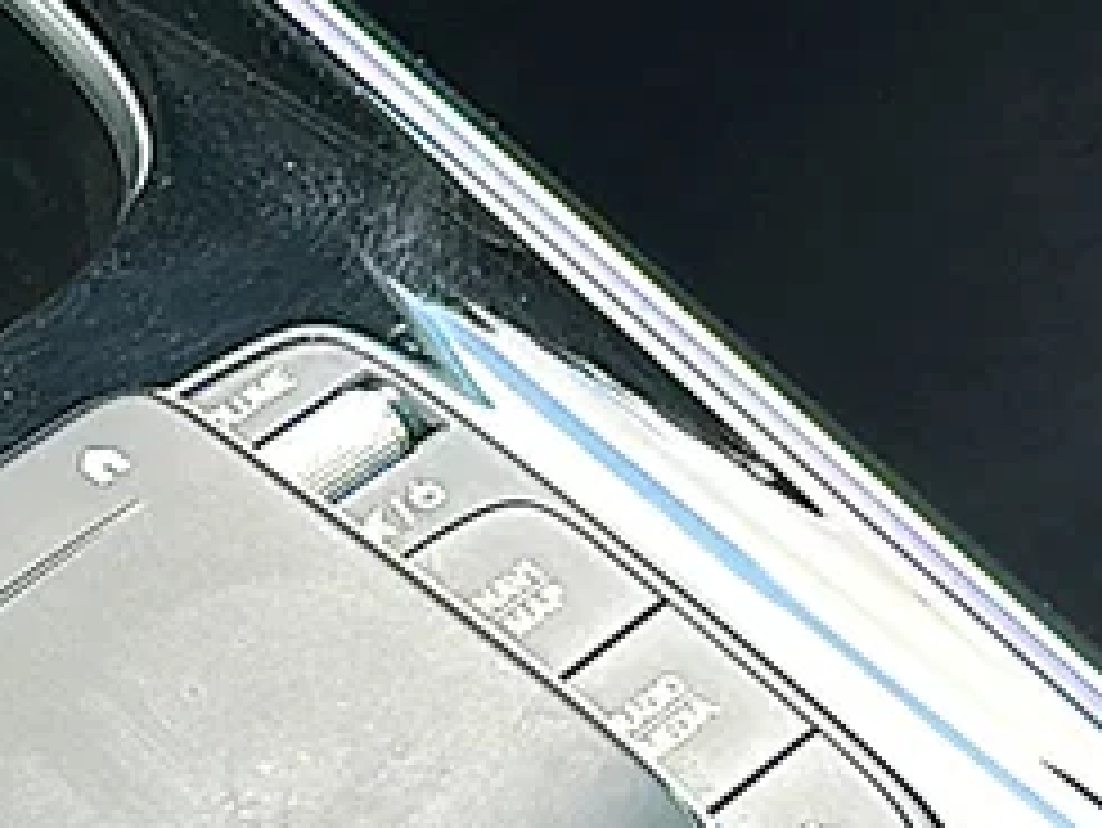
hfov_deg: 15.8
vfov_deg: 12.0
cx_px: 94
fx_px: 3918
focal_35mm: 123
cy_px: 781
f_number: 1.78
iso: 64
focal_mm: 6.86
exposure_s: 1/89
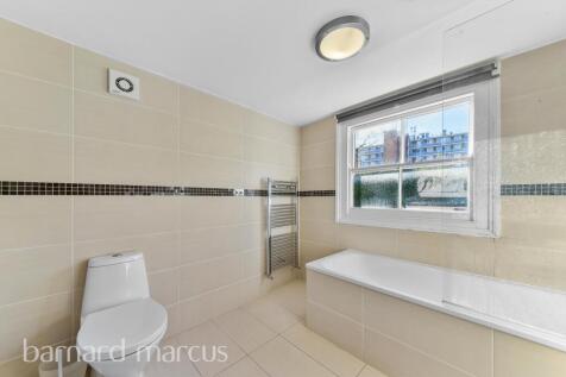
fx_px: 189
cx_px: 283
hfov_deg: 112.6
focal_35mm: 12
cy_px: 188
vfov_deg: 90.0
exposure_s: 1/6
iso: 200
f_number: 16
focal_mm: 12
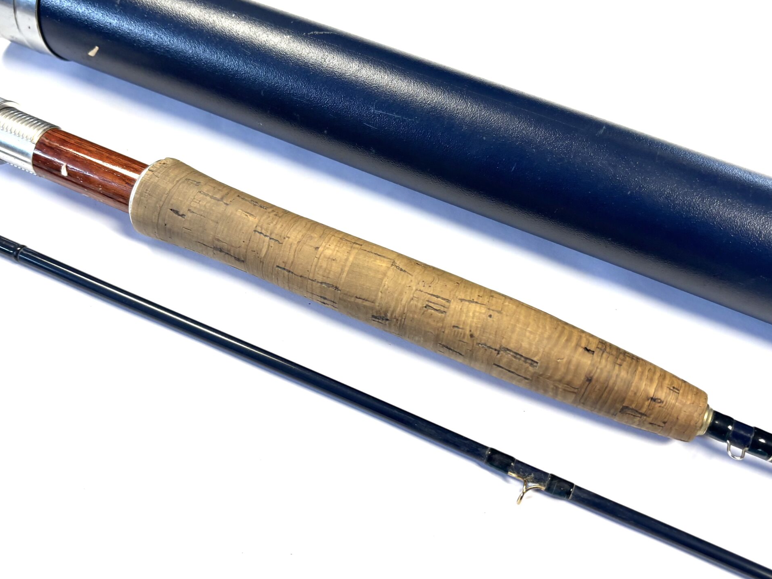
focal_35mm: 35
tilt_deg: -56.4
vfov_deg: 40.7
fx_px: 780
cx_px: 382
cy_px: 285
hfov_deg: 52.6
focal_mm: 5.96
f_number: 1.6
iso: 64
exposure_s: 1/121
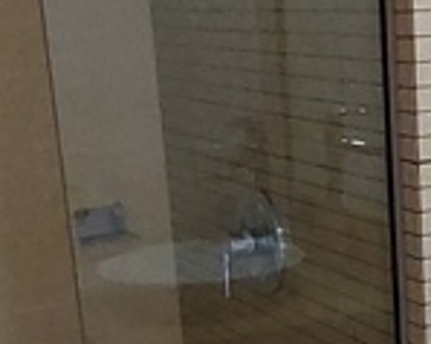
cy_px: 309
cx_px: 480
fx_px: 1109
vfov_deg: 17.4
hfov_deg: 20.9
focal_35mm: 87
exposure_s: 1/24
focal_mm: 1.74
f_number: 2.2
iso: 500
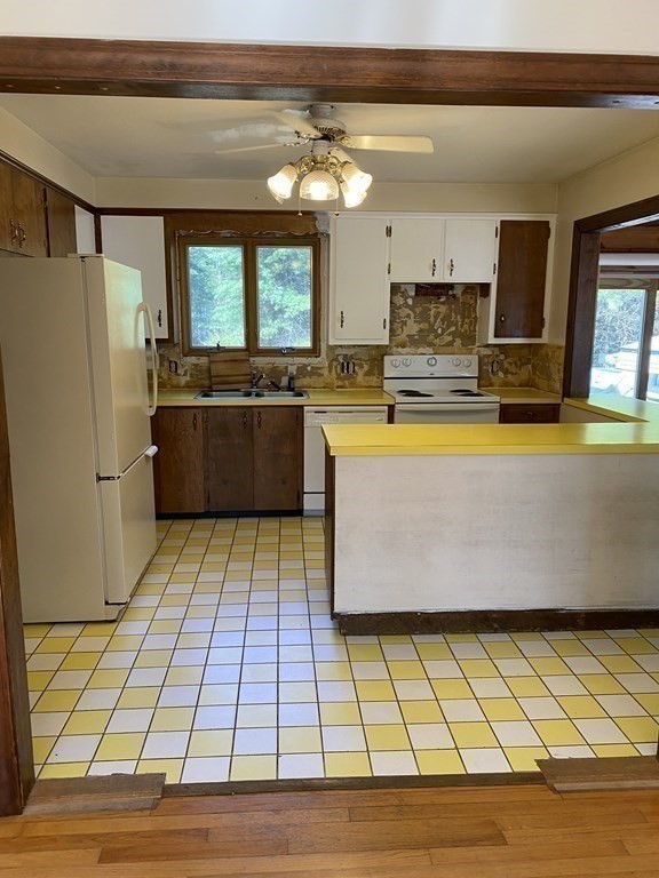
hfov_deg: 53.1
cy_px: 439
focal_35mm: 26
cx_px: 330
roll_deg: -1.1
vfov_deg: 67.3
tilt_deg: -9.7
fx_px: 660
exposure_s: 1/60
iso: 80
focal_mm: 4.25
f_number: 1.8
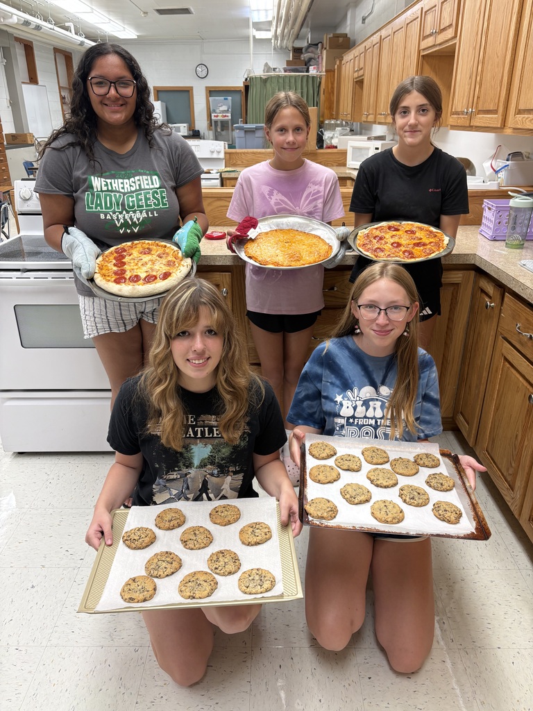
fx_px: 534
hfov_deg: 53.1
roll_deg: +0.3
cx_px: 266
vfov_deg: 67.3
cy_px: 356
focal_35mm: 26
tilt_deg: -23.6
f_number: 1.6
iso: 64
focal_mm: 5.96
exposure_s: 1/60
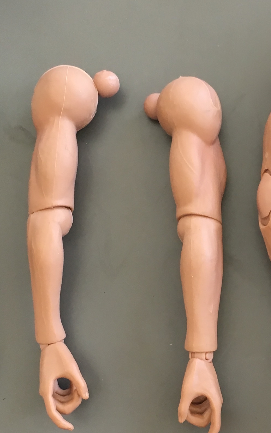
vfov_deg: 26.1
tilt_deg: -89.7
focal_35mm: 78
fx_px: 922
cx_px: 253
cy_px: 333
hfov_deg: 16.5
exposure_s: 1/33
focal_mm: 4.15
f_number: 2.2
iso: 80
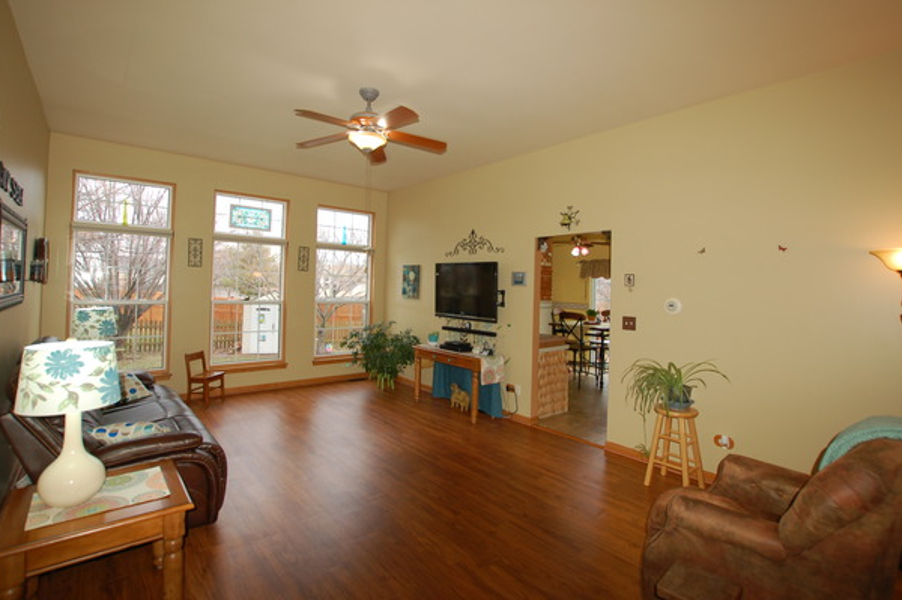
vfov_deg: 73.6
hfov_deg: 96.8
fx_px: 401
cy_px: 283
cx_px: 442
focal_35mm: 16
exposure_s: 1/60
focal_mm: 10
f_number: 5
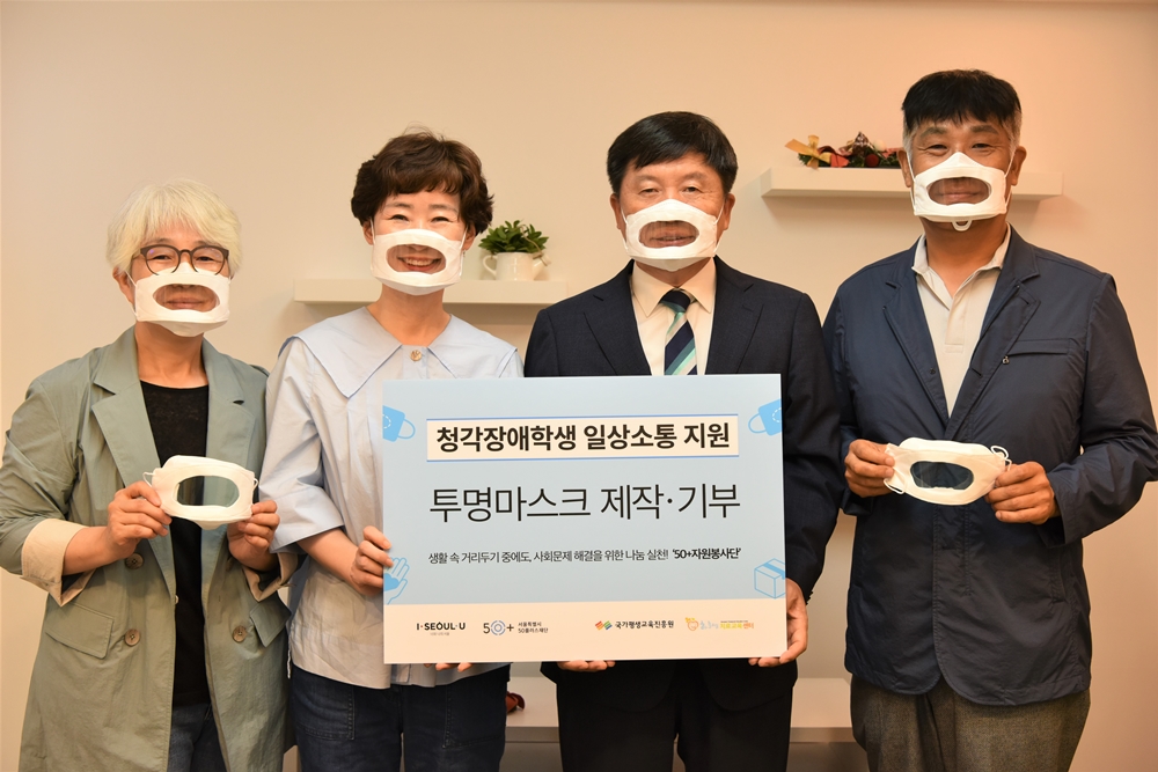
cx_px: 579
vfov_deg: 29.9
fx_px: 1448
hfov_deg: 43.6
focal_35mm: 45
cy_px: 386
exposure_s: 1/125
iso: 1000
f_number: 5.6
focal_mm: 45
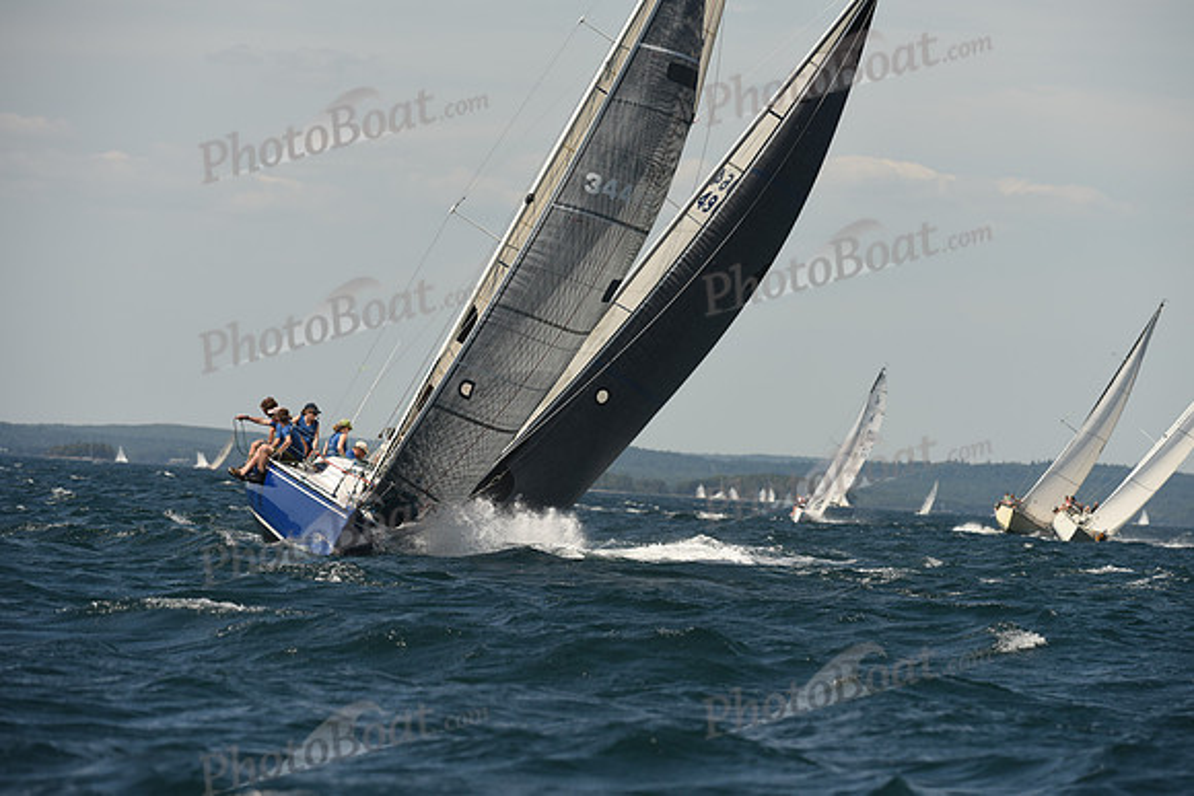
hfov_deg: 6.9
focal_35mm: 300
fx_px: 9952
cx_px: 597
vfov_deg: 4.6
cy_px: 398
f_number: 6.3
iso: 250
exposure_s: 1/1000
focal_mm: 300
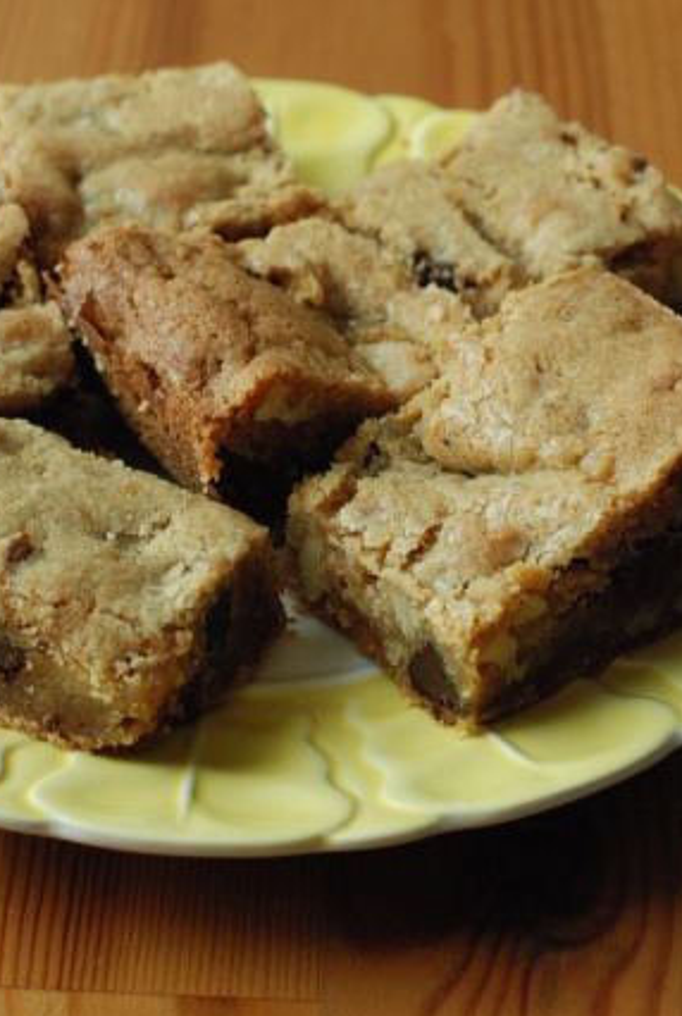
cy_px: 479
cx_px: 290
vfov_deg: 23.1
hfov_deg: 15.6
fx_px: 2488
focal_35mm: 88
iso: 1600
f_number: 9
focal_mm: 50
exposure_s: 1/50
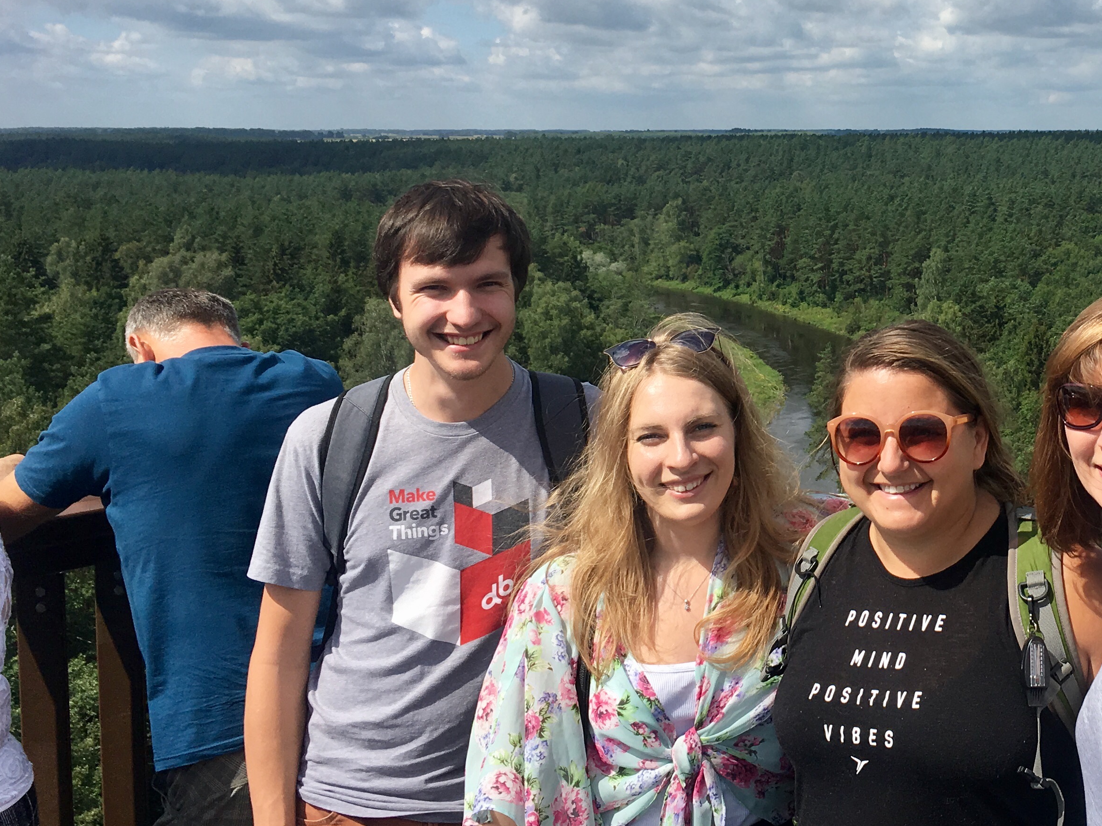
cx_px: 932
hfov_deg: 36.4
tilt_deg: -5.8
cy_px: 270
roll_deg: -0.6
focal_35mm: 50
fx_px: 1592
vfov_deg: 28.9
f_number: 2.2
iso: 25
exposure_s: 1/1789
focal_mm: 4.15
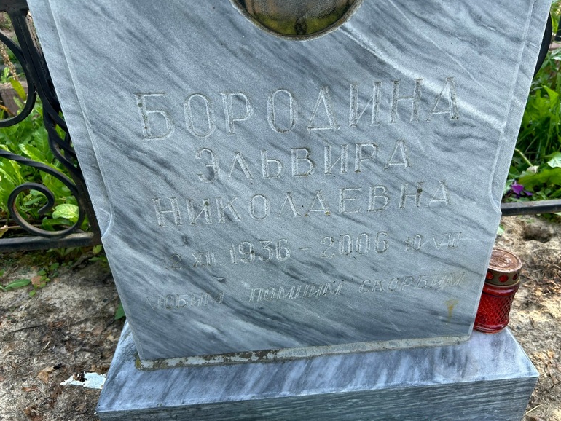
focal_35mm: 27
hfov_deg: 65.3
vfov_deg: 51.4
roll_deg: +4.0
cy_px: 214
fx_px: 438
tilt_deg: -32.8
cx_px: 284
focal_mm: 5.7
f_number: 1.5
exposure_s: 1/220
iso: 40
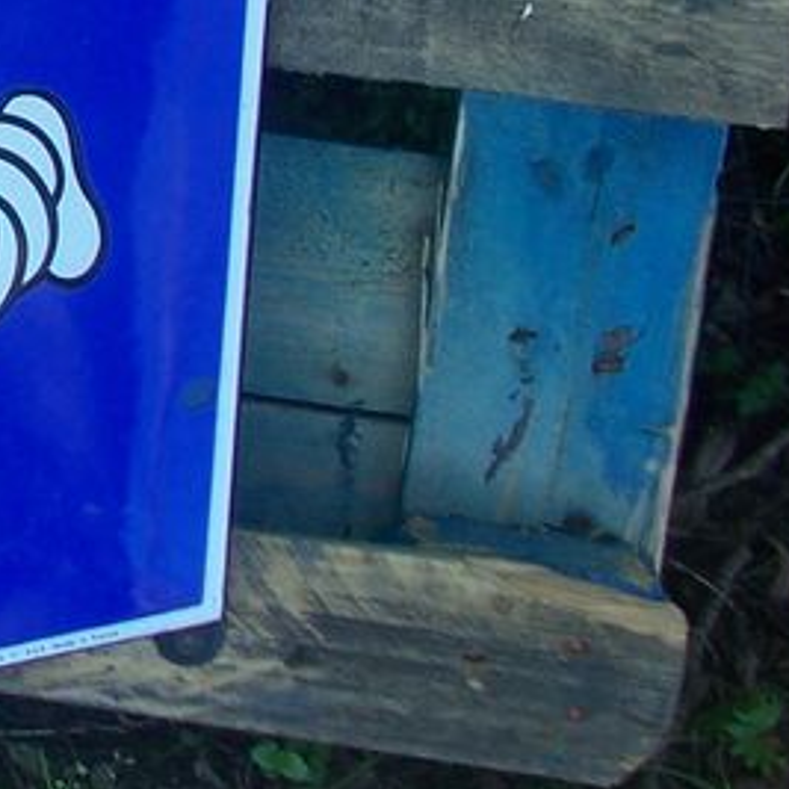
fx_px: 2991
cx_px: -532
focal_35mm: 116
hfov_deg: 13.7
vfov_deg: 14.5
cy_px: -171
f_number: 2.8
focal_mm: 6
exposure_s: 1/180
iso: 80
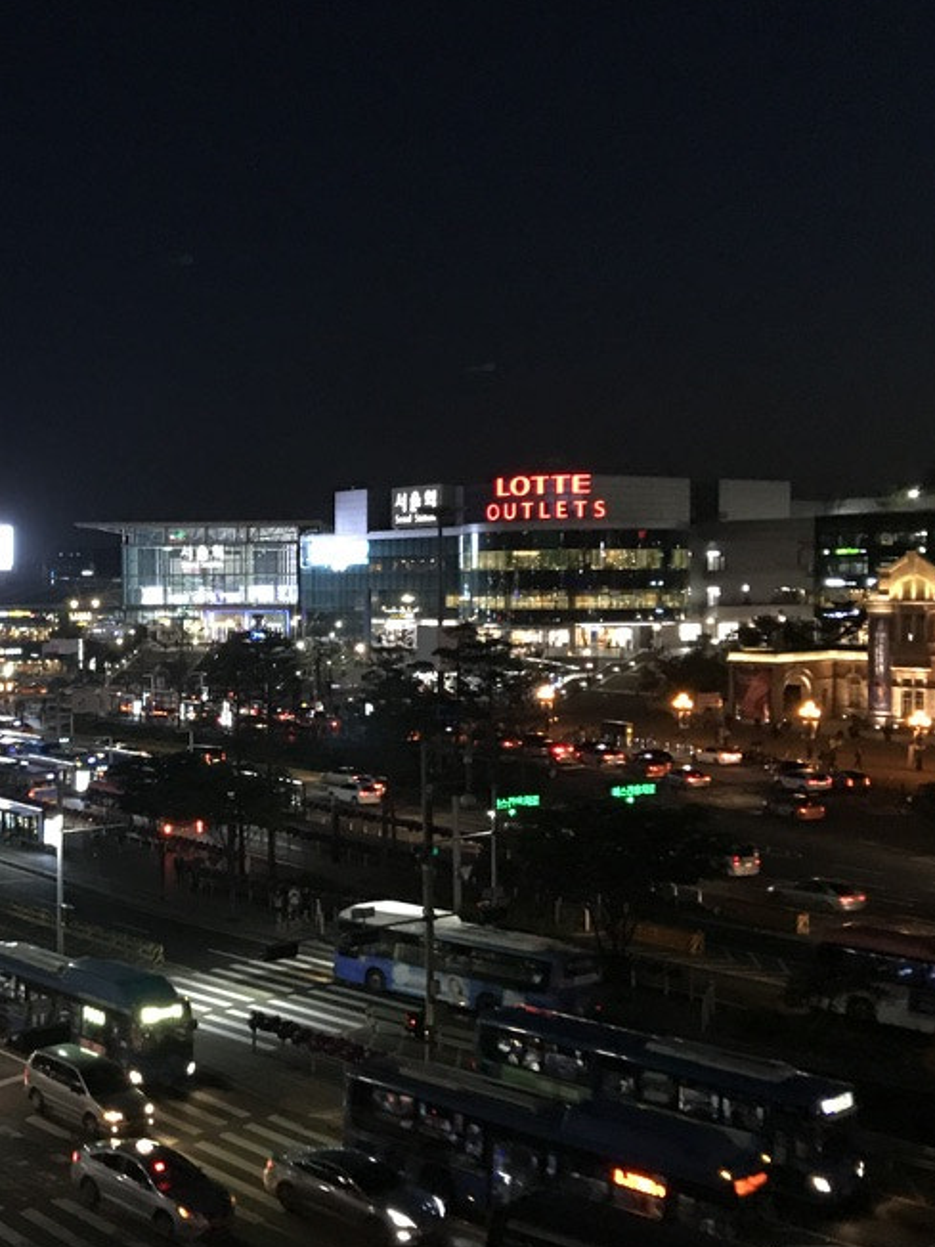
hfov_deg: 31.9
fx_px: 1585
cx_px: 168
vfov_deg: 42.9
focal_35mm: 44
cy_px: 660
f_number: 1.8
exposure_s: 1/15
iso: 100
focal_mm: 3.99
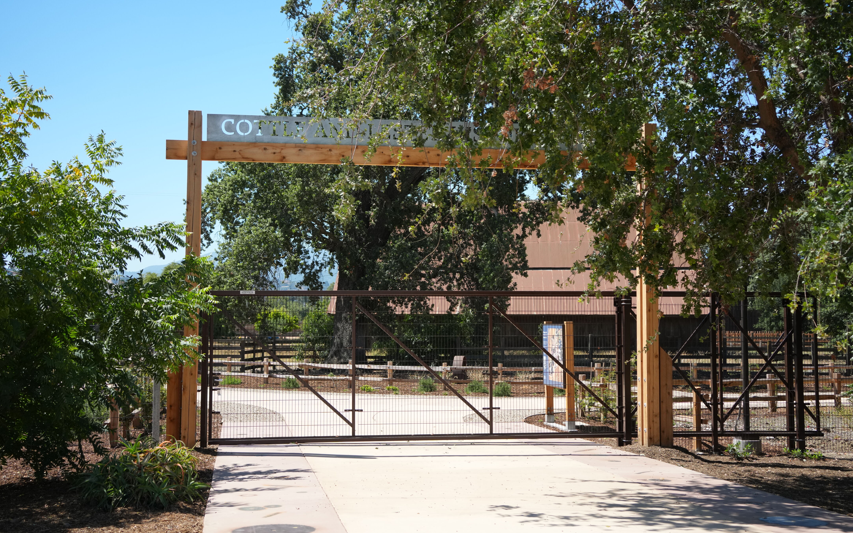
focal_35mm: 51
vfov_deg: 25.3
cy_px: 263
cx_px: 426
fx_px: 1186
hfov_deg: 39.6
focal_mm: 50
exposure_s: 1/2500
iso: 640
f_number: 4.5
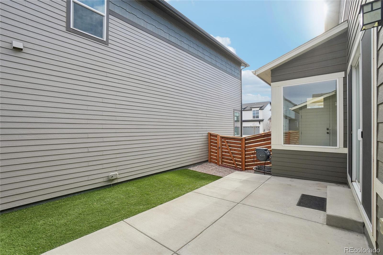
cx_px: 192
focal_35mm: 15
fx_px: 160
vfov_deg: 77.3
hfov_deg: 100.4
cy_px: 128
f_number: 8
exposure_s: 1/400
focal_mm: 10
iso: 400
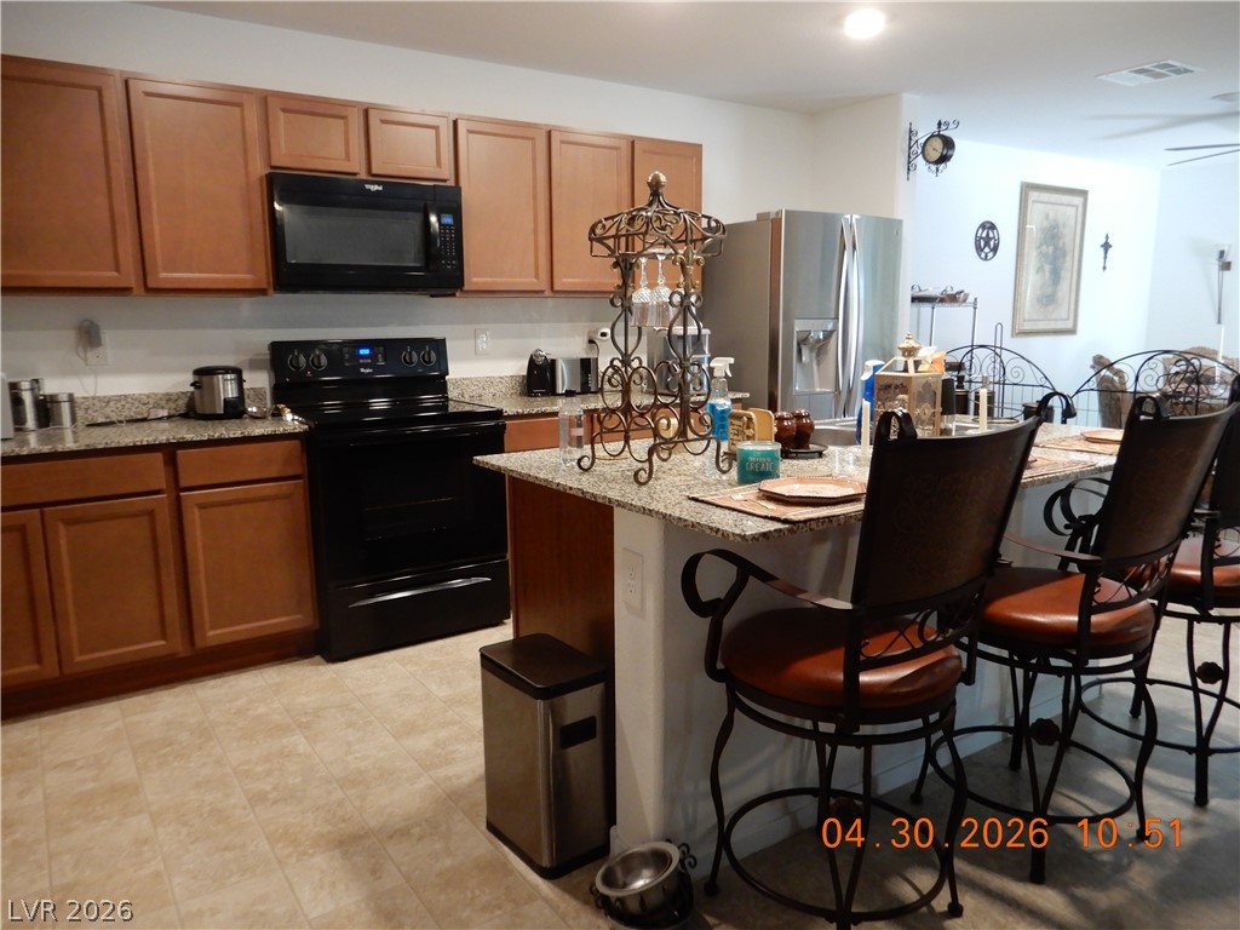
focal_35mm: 24
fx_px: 860
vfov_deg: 56.8
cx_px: 620
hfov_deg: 71.6
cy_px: 465
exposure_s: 1/25
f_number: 3.4
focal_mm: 4.3
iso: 400
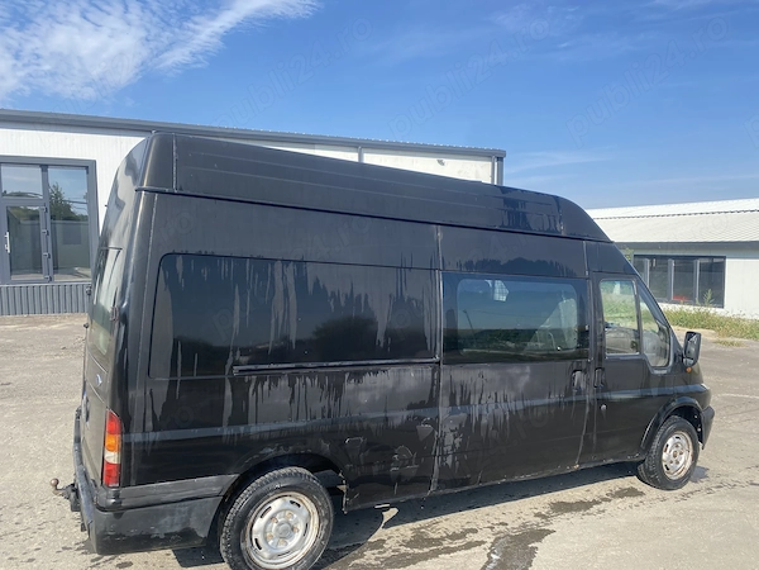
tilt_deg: -4.2
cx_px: 380
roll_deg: -0.1
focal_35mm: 26
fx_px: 570
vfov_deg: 53.1
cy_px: 285
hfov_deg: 67.3
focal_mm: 4.25
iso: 32
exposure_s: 1/1678
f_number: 1.8
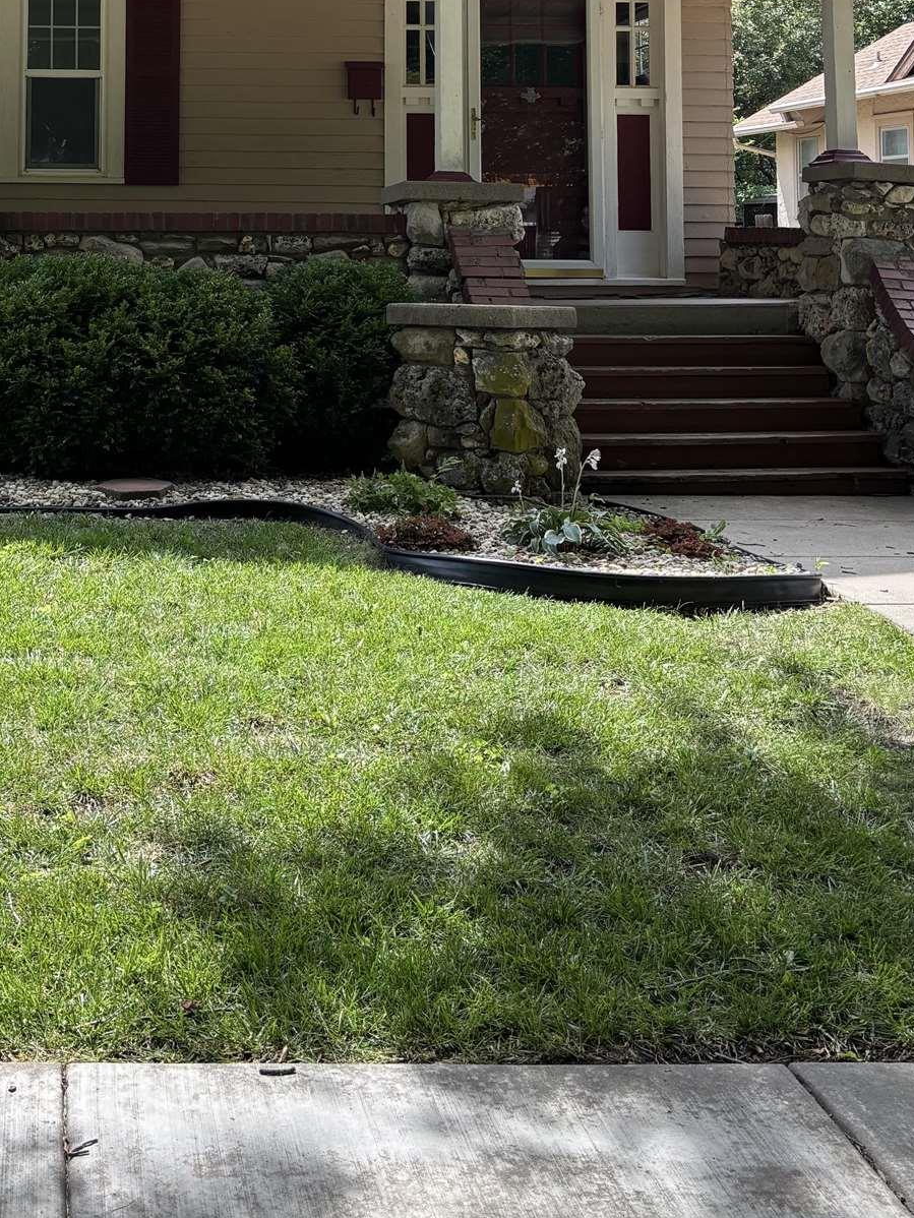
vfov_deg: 35.7
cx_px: 145
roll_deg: +0.3
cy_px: 105
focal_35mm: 50
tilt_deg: +4.8
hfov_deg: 28.3
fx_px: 1760
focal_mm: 5.96
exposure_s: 1/597
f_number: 1.6
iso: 50
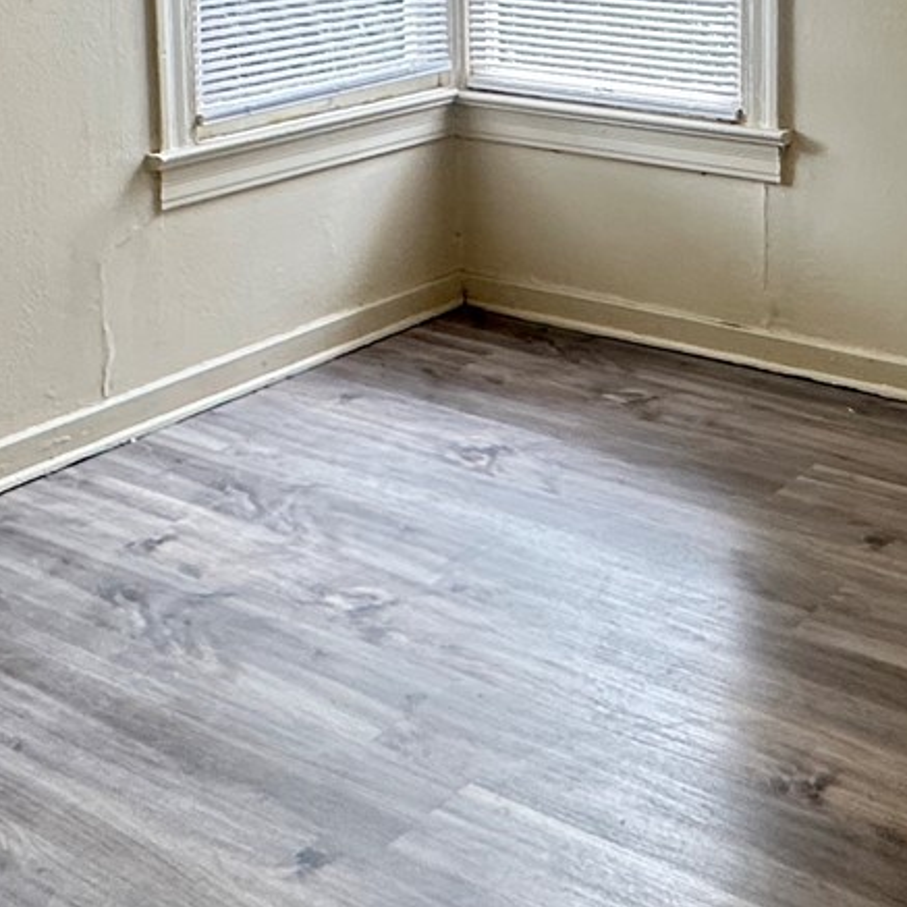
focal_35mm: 58
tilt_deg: -6.9
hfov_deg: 29.0
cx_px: 714
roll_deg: +0.2
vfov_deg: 27.9
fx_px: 1719
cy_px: 15
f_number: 2.2
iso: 160
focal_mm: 2.22
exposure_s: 1/60
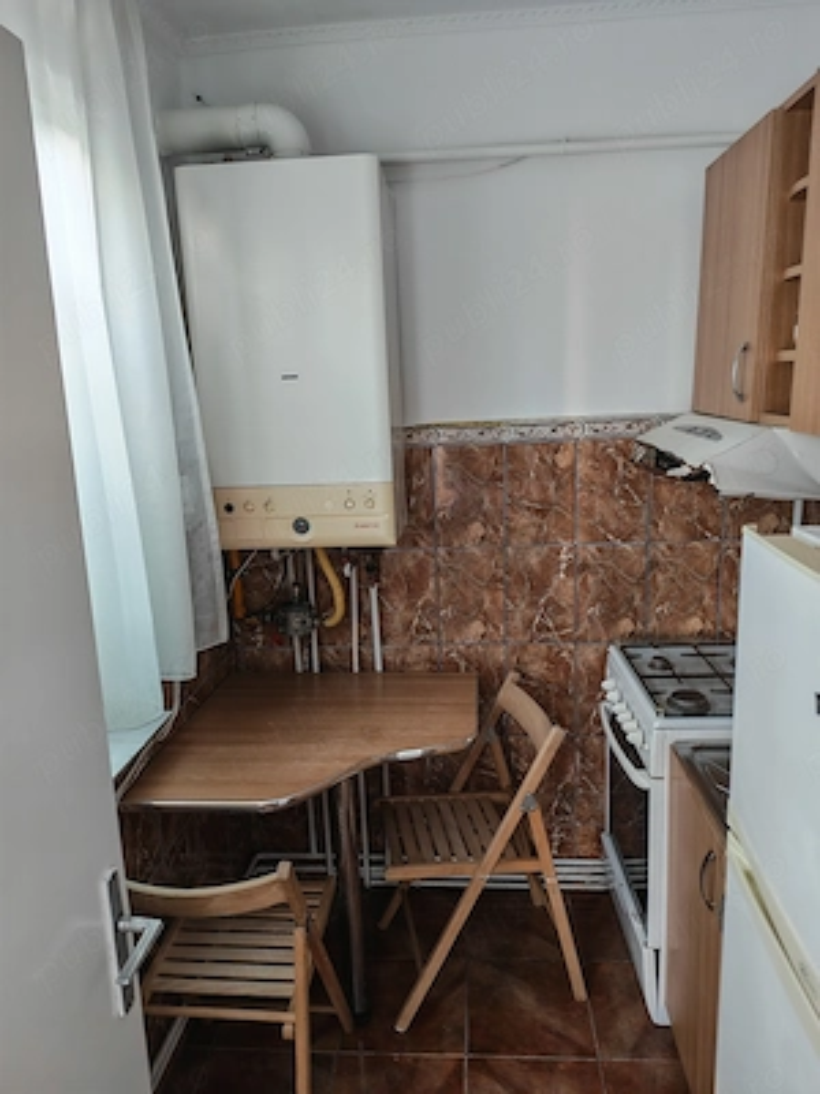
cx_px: 410
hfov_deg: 56.8
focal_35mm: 24
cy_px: 547
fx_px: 758
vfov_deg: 71.6
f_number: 1.9
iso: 400
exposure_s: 1/50
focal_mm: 6.12
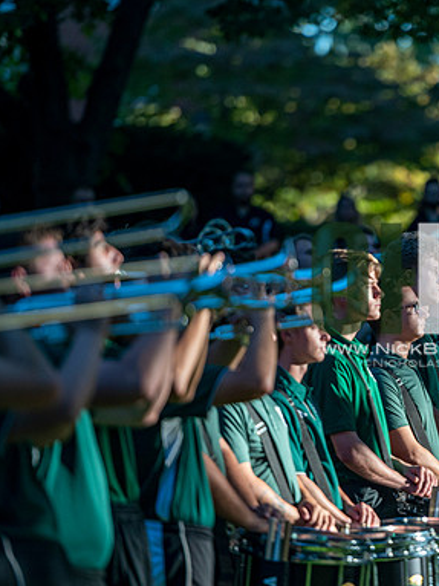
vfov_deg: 6.8
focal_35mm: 291
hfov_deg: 5.1
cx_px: 427
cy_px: 294
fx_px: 4923
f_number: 2.8
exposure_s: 1/2500
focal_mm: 200
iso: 800
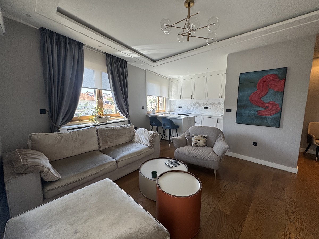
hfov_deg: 102.1
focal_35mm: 14
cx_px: 160
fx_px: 129
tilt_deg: -6.9
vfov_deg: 85.7
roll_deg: -0.2
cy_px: 120
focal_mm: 2.22
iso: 64
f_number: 2.2
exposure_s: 1/99
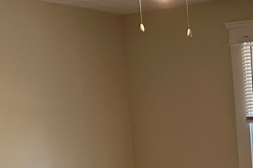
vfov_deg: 16.5
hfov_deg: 22.0
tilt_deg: -6.4
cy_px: 184
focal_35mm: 80
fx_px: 562
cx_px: 355
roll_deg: +2.3
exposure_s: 1/121
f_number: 1.78
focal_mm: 6.86
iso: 160
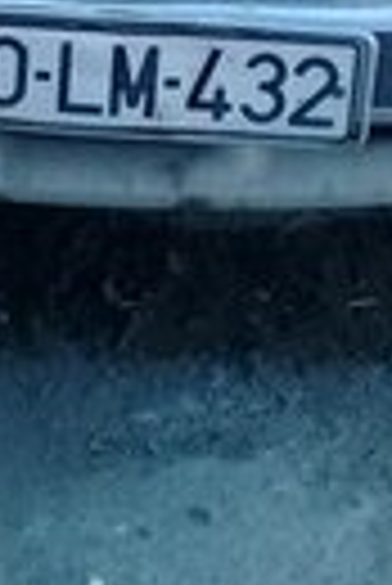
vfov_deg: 15.7
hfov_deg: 11.2
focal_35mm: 123
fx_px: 2004
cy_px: -194
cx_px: 131
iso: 64
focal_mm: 3.3
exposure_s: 1/572
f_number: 2.2
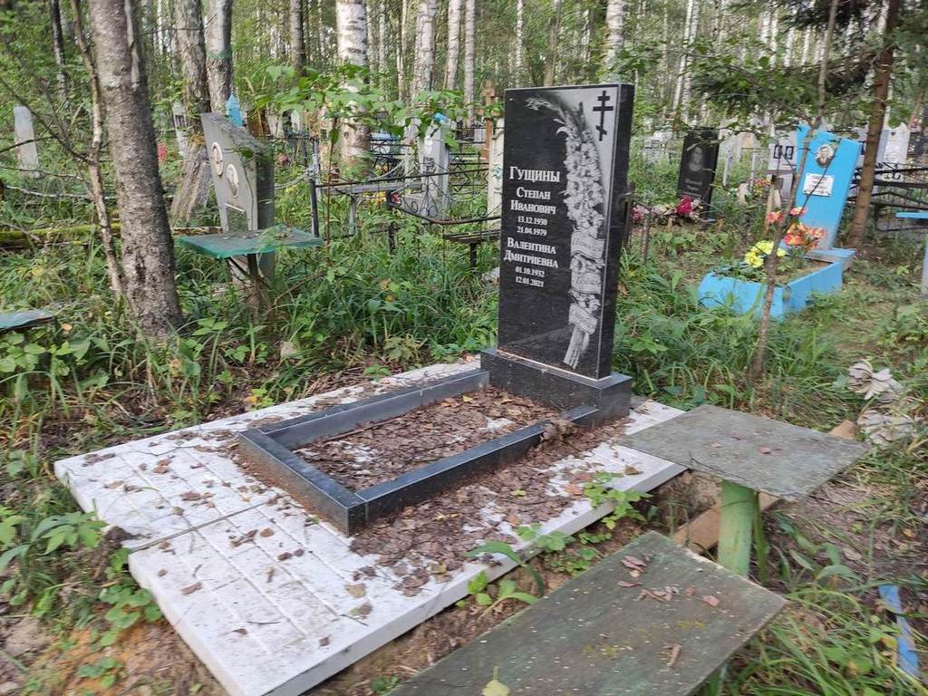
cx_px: 464
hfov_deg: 67.3
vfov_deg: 53.1
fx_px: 697
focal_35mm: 26
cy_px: 348
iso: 140
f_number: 1.75
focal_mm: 4.77
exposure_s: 1/50
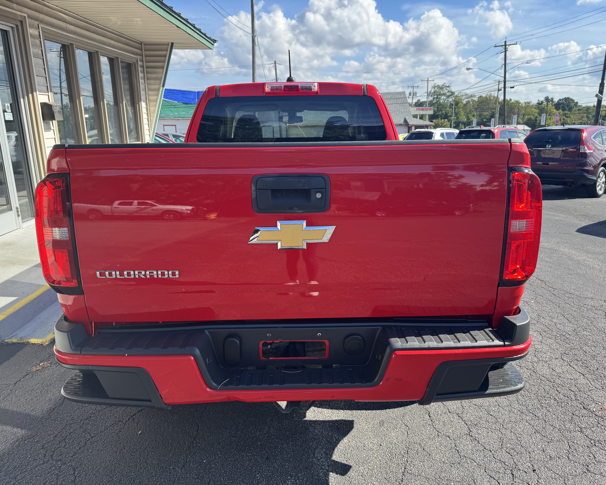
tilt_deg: -15.8
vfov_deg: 56.8
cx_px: 302
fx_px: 448
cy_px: 242
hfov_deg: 68.1
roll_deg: -1.0
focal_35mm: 25
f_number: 1.78
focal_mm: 6.76
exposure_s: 1/1193
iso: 80
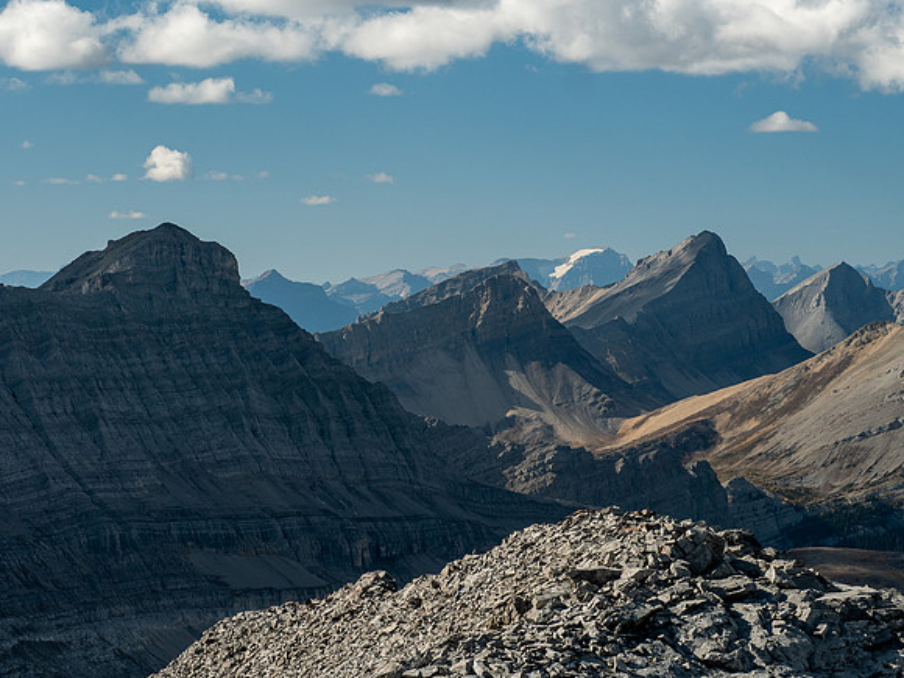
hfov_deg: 18.5
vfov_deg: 14.0
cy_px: 339
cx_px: 452
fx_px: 2768
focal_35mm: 106
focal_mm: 53
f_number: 8
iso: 200
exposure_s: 1/200
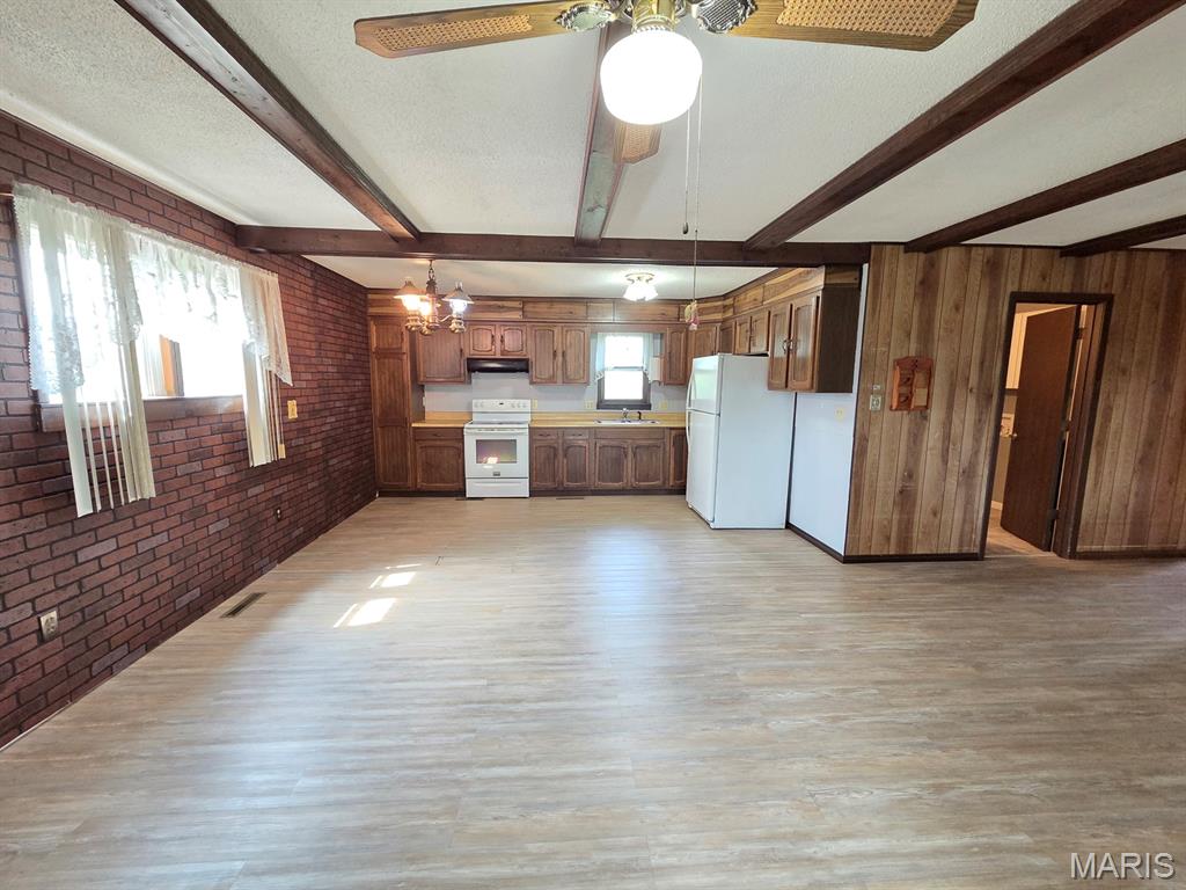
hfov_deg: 106.2
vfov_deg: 89.9
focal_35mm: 13
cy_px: 445
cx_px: 593
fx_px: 445
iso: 800
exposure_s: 1/60
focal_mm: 2.2
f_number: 2.2
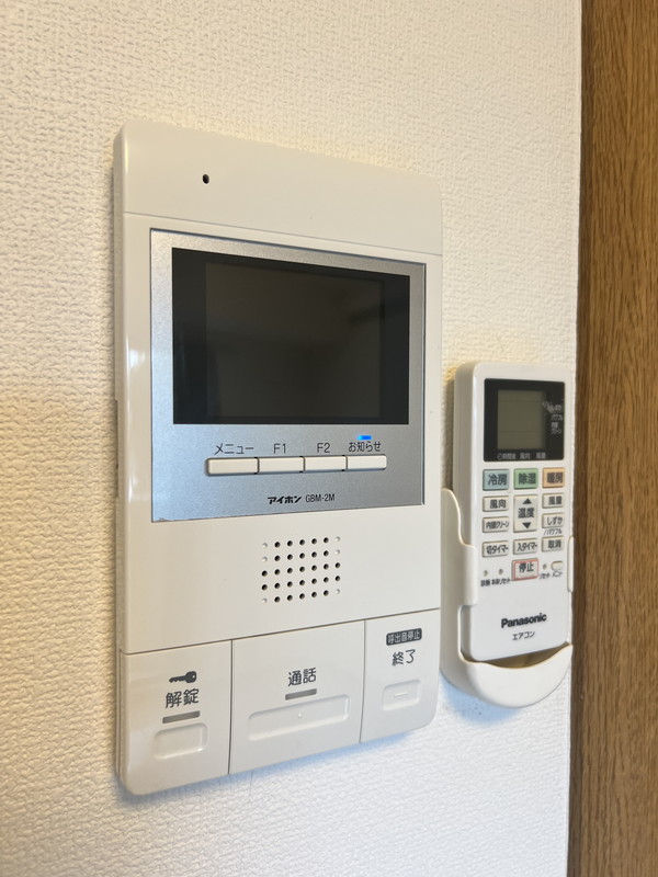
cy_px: 438
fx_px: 659
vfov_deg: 67.3
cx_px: 329
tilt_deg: -0.2
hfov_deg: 53.1
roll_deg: -0.5
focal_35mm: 26
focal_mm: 5.7
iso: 100
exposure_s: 1/100
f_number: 1.5
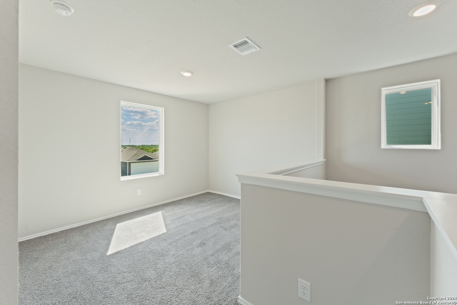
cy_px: 152
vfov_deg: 81.2
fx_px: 178
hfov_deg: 104.3
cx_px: 228
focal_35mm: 14
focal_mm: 14
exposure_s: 1/4
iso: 100
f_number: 8
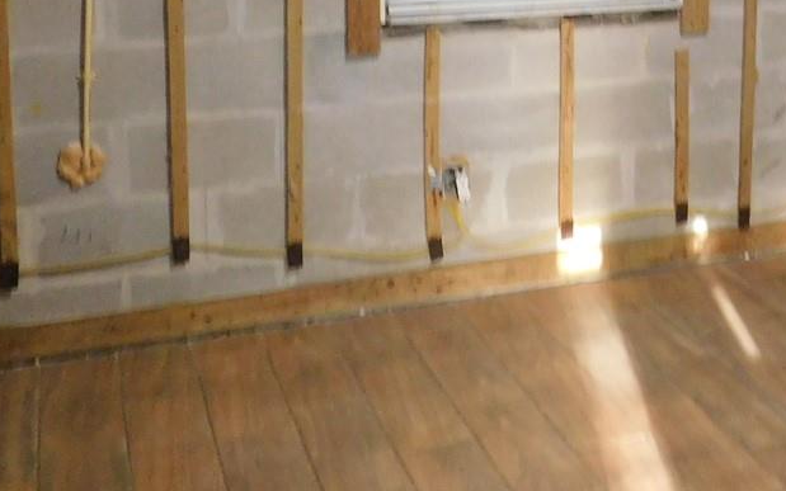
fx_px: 1350
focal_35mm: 63
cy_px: -86
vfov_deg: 19.5
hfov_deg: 30.6
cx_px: 752
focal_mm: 4
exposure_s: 1/8
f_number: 3
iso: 450
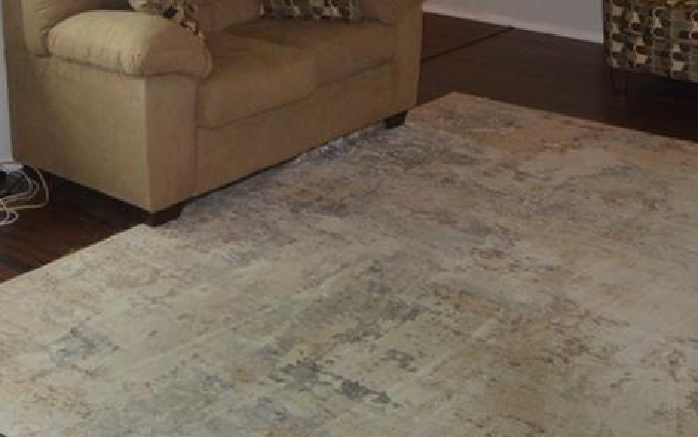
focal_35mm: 52
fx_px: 989
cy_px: -152
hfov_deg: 38.9
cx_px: 365
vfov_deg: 22.0
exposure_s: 1/80
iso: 400
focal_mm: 10
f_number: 4
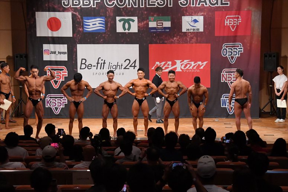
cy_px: 96
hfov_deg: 20.0
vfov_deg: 13.4
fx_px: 816
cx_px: 144
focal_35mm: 102
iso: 8000
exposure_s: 1/400
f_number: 5.6
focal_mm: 68
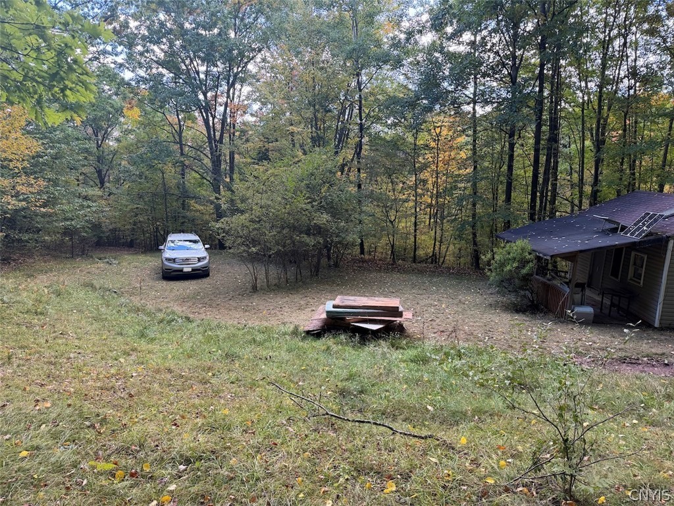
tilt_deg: -10.4
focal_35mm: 24
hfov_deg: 71.6
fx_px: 467
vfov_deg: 56.8
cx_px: 337
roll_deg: -3.2
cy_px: 253
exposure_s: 1/171
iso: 80
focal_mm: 6.76
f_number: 1.78
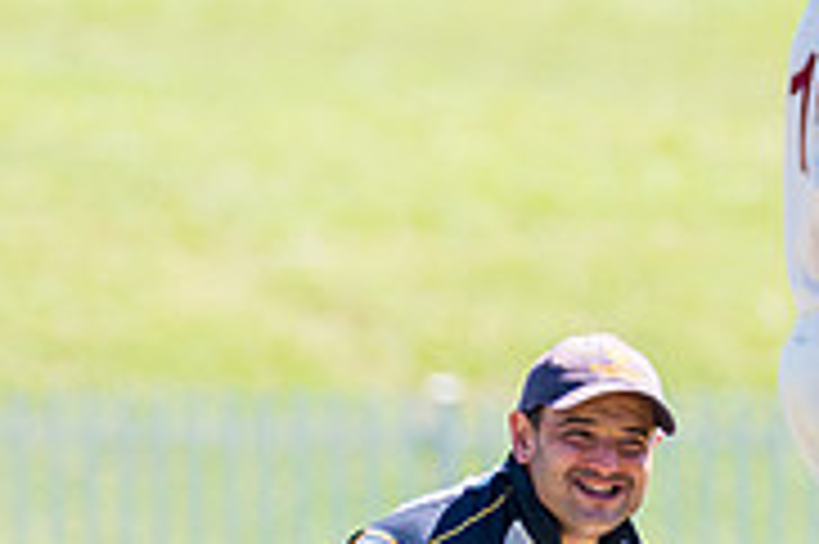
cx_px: 483
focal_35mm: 2130
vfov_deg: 0.6
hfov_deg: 1.0
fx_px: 48413
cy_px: 782
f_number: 8
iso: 640
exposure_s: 1/1250
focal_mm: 460
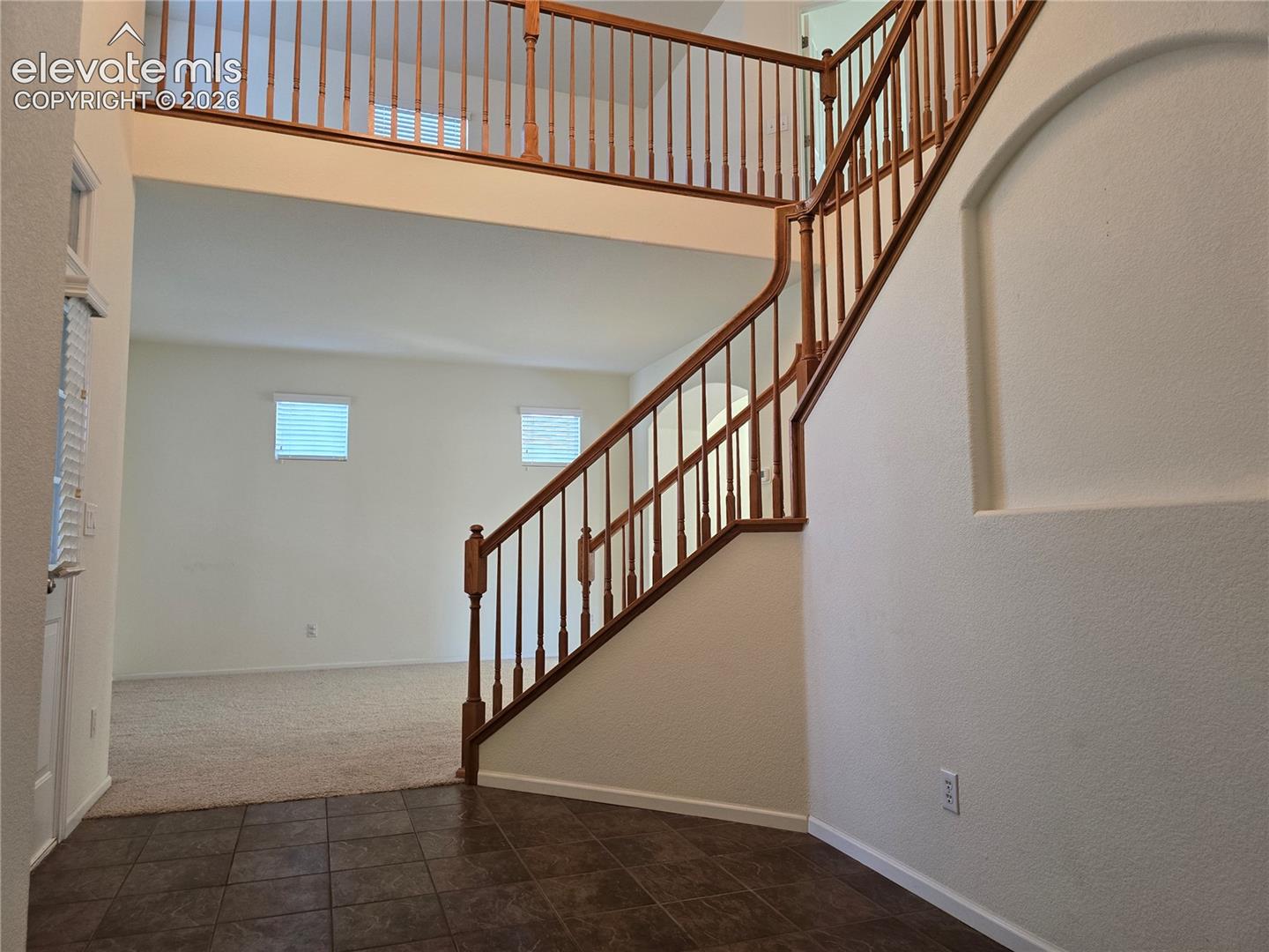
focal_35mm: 23
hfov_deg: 73.9
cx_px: 634
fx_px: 843
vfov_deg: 58.9
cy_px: 476
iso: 250
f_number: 1.7
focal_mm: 6.3
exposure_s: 1/120
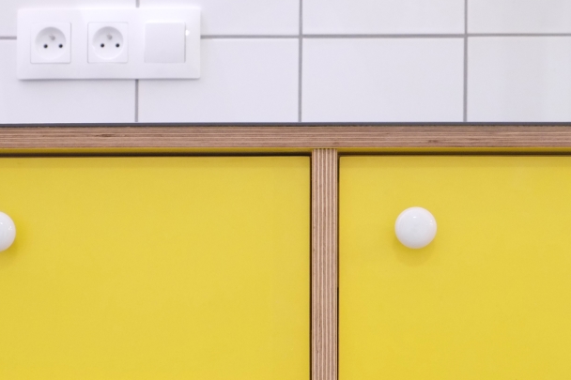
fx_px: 1189
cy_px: 331
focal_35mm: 75
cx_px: 285
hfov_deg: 27.0
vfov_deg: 17.9
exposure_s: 1/5.3
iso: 2500
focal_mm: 25.4
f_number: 8
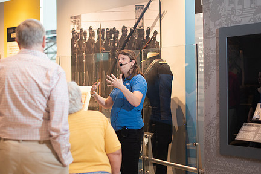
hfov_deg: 28.4
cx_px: 109
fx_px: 515
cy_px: 99
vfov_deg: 19.2
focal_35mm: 71
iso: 640
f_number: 1.8
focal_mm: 50
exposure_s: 1/200
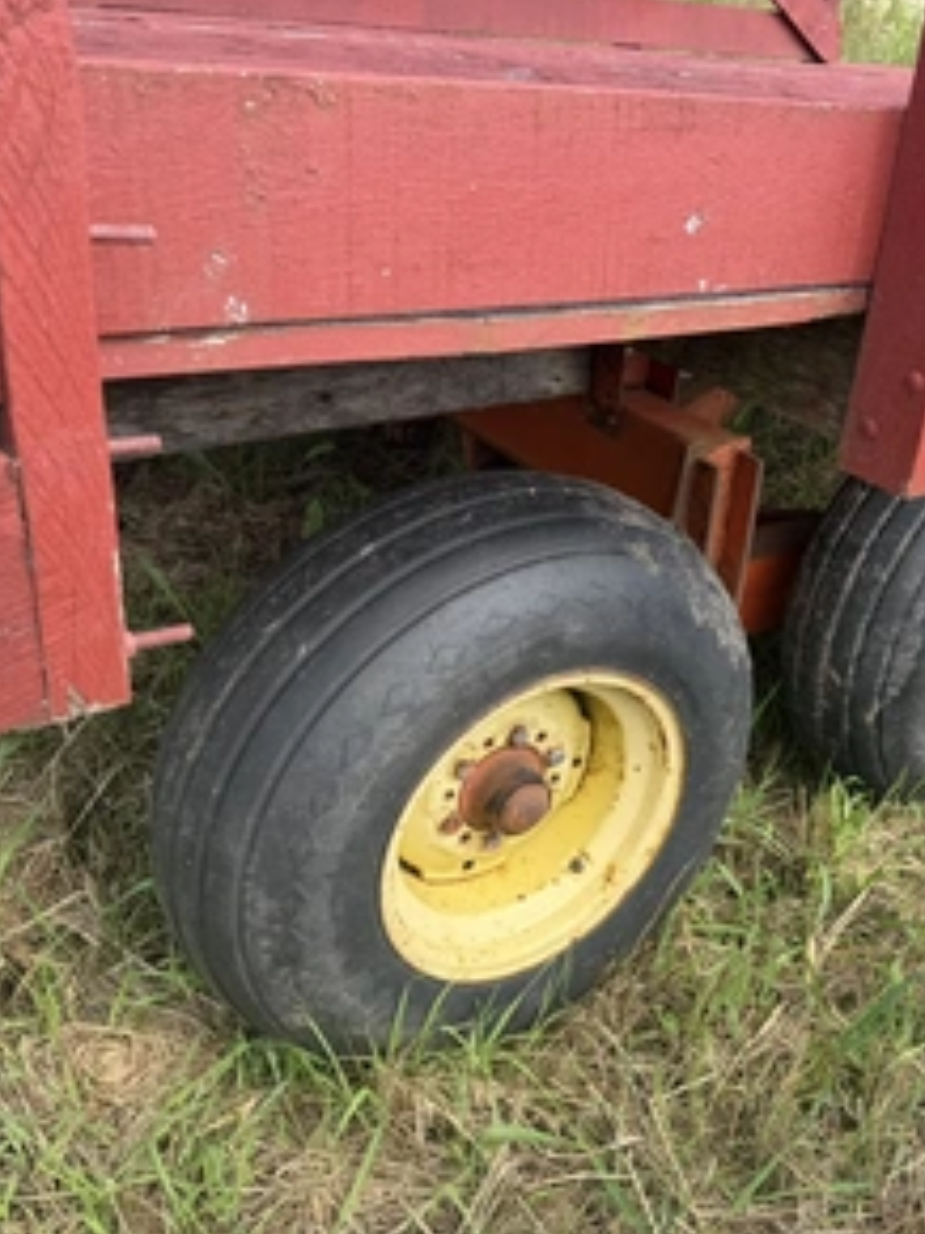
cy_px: 623
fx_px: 1177
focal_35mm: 33
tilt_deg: -28.5
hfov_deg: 41.2
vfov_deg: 55.4
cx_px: 730
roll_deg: -0.4
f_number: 1.78
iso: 80
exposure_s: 1/931
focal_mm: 6.76
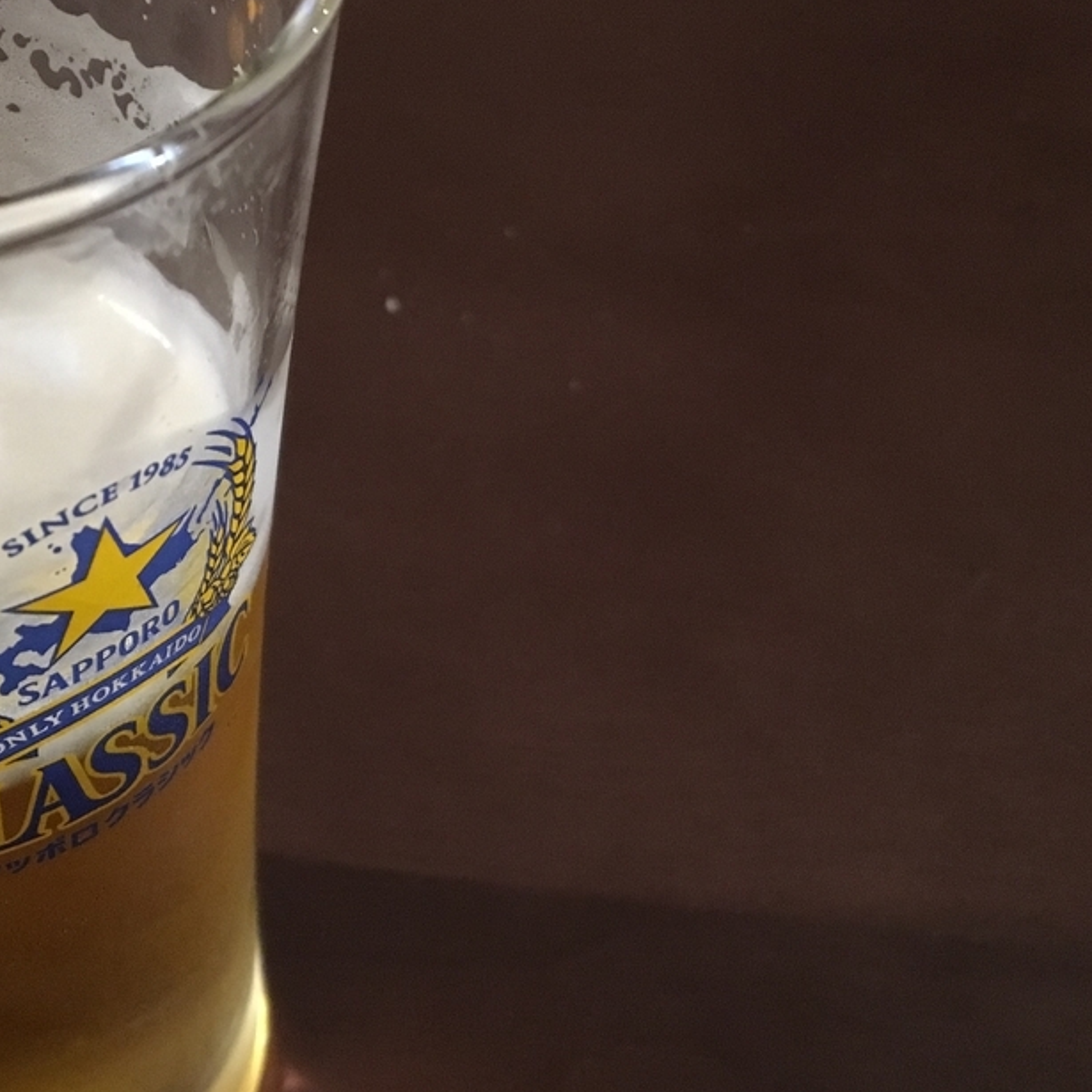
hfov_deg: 34.0
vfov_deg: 34.0
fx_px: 1785
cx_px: 494
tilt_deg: -49.9
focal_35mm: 50
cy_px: 511
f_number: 2.2
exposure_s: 1/15
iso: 250
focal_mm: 4.15
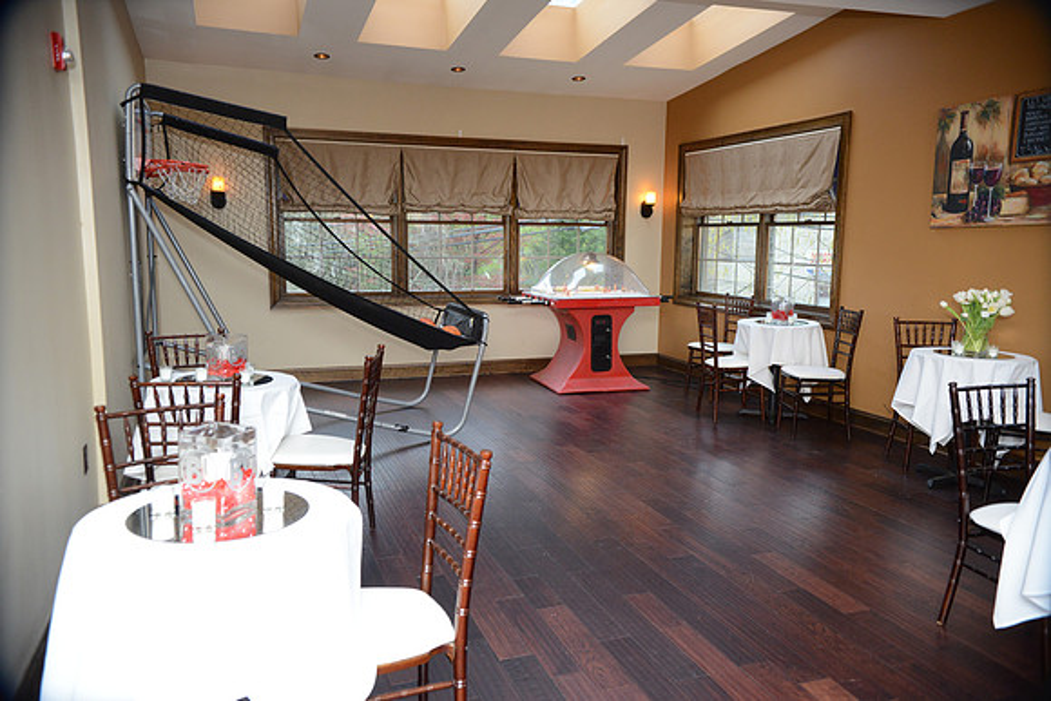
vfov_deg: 43.6
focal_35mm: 30
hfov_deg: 61.9
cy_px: 350
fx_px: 876
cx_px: 526
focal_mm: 30
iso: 2000
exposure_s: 1/60
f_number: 5.6
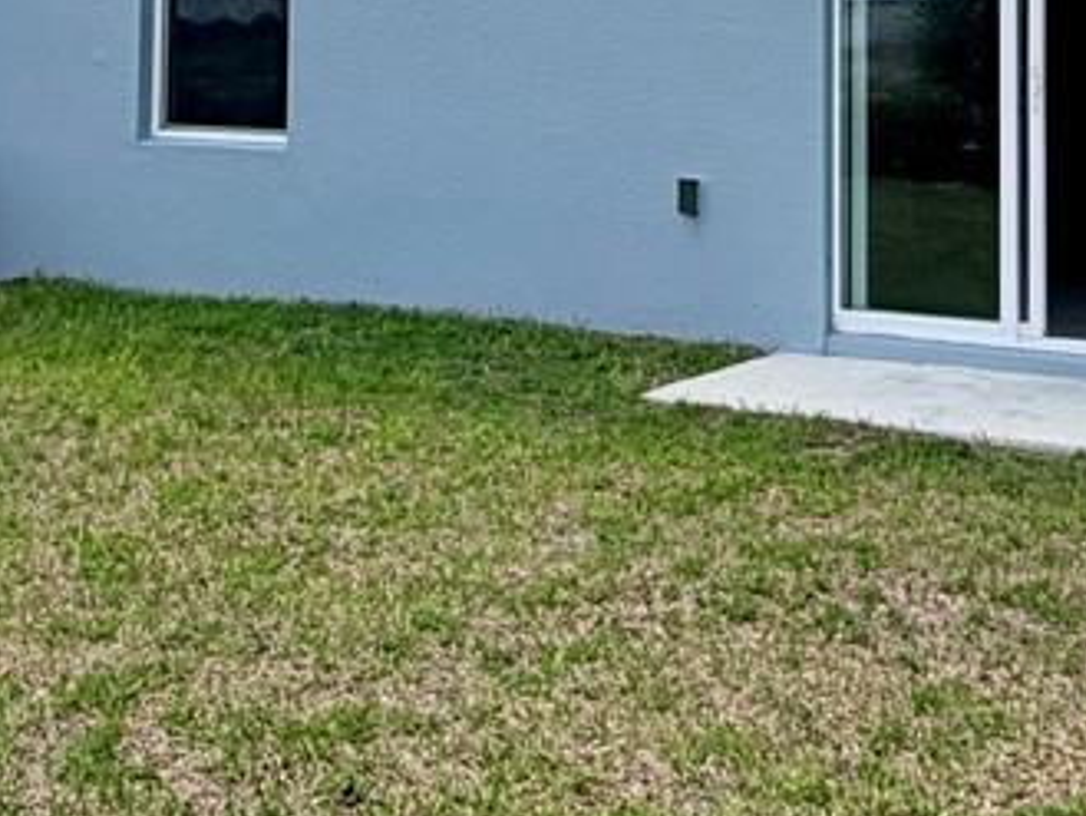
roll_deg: -0.7
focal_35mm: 68
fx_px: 2134
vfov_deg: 20.6
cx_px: 489
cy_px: -93
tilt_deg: +3.1
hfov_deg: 28.5
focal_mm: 2.22
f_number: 2.2
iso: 25
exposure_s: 1/1068
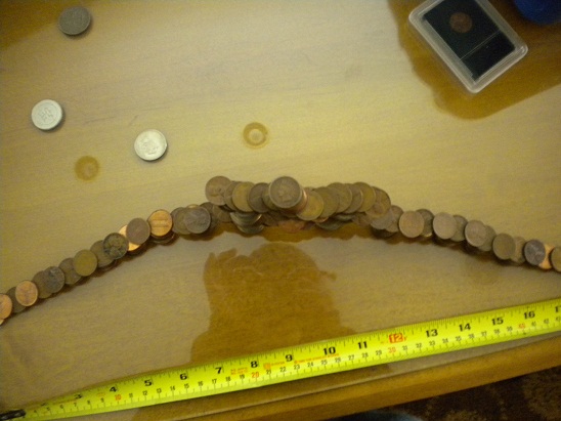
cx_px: 280
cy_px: 210
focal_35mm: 35
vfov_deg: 40.7
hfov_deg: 52.6
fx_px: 567
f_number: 3.1
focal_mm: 6.3
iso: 534
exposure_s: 1/8.8
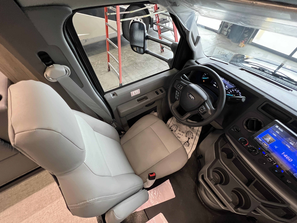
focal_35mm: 13
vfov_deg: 89.9
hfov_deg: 106.2
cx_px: 148
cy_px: 112
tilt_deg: -53.4
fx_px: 112
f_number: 1.8
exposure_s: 1/60
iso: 800
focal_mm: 1.57
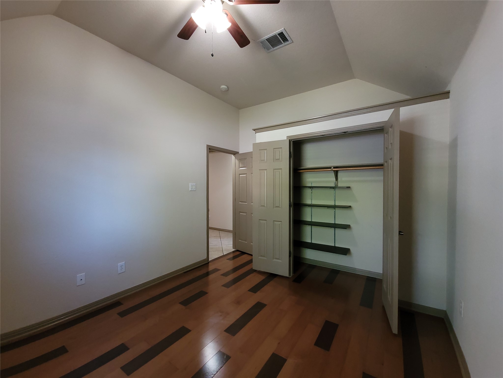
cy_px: 189
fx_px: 189
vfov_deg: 89.9
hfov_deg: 106.2
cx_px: 252
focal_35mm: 13
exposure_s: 1/15
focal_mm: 2.2
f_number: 2.2
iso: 200
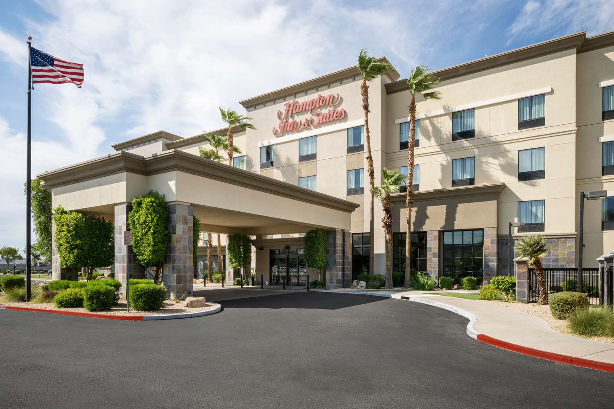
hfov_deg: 79.9
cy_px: 204
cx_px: 307
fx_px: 367
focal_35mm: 22
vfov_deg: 58.3
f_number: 16
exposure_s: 1/15
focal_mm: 21.5
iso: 64
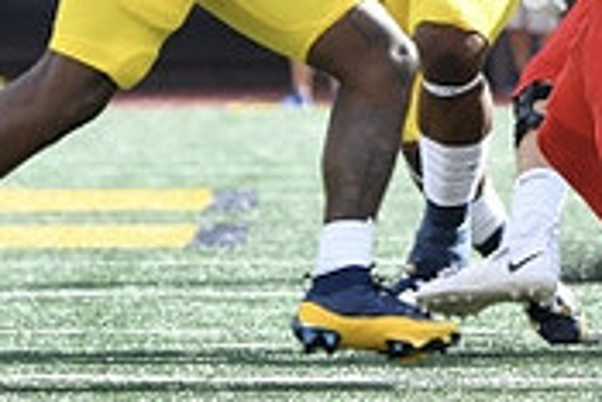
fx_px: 17455
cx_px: 564
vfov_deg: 1.3
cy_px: -69
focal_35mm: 1043
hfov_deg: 2.0
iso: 640
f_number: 5.3
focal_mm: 210
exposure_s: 1/1000
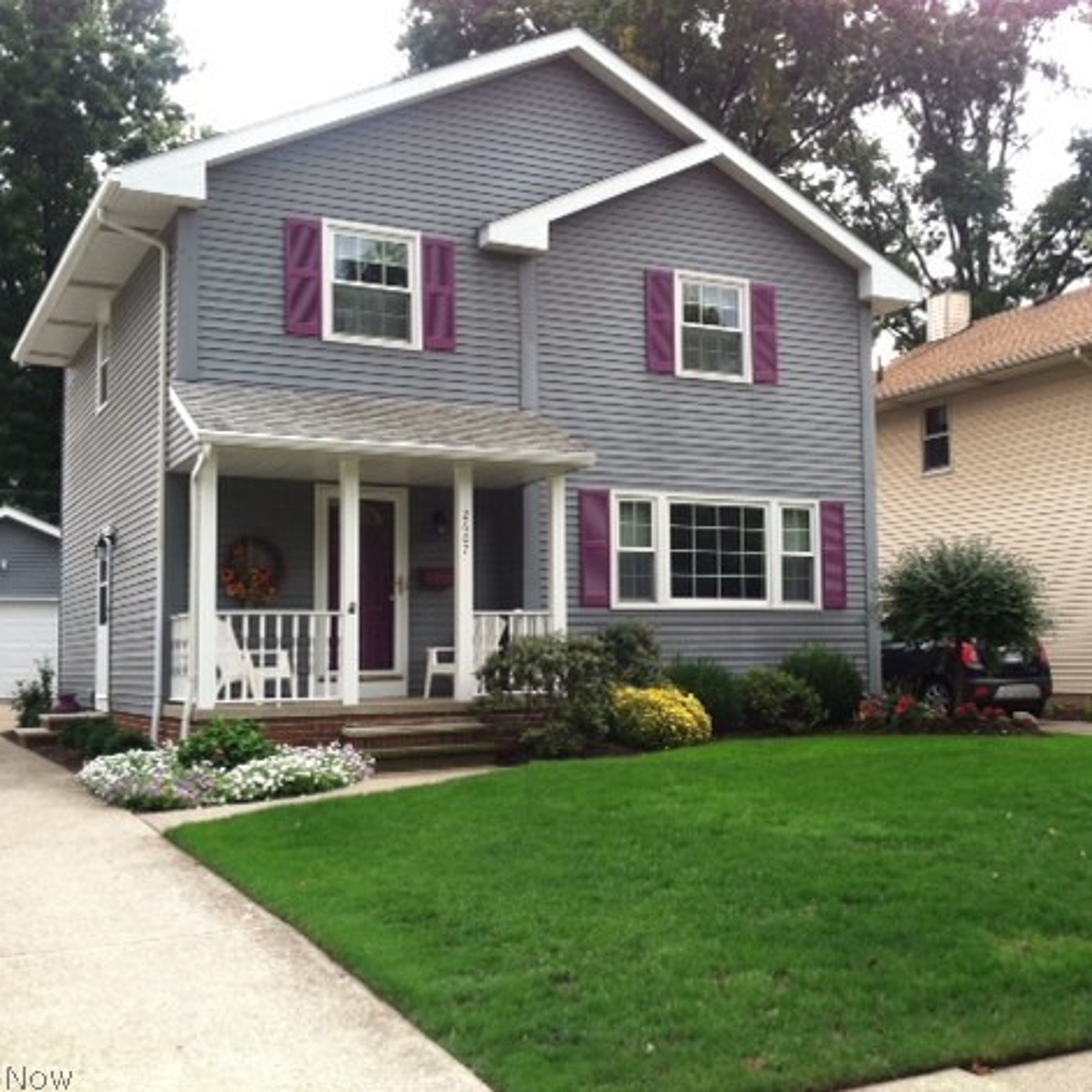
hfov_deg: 39.8
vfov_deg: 40.0
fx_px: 1499
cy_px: 543
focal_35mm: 42
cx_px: 661
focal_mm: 3.85
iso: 80
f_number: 2.8
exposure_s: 1/171
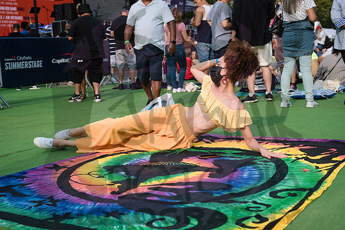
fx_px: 485
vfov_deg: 26.7
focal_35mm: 51
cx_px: 172
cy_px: 115
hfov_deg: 39.2
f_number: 4.5
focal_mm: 44
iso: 500
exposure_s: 1/1600
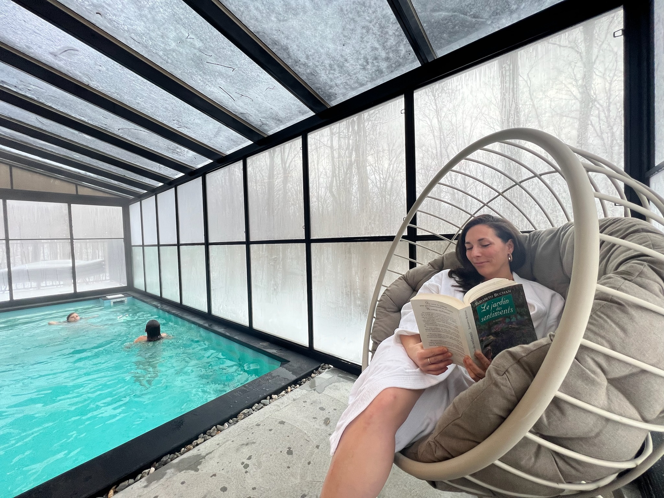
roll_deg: +2.2
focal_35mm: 13
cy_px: 249
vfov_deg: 89.9
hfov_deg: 106.2
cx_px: 332
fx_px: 249
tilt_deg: -3.2
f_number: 1.8
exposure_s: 1/120
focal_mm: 1.57
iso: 64
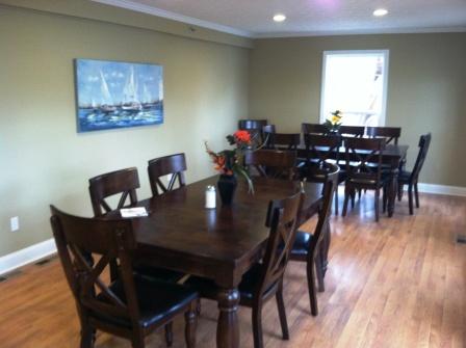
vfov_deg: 40.6
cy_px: 174
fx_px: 471
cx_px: 233
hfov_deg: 52.7
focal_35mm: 35
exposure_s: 1/15
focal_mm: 3.85
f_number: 2.8
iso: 160
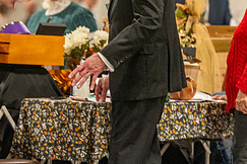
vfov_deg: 2.9
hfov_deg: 4.3
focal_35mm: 478
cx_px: -47
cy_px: 8
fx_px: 3279
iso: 6400
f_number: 3.5
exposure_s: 1/250
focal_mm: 200
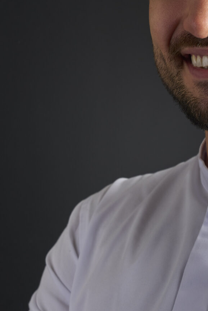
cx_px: 201
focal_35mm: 322
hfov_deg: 4.3
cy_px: 211
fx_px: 2790
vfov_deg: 6.4
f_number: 5
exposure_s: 1/400
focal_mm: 109
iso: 50
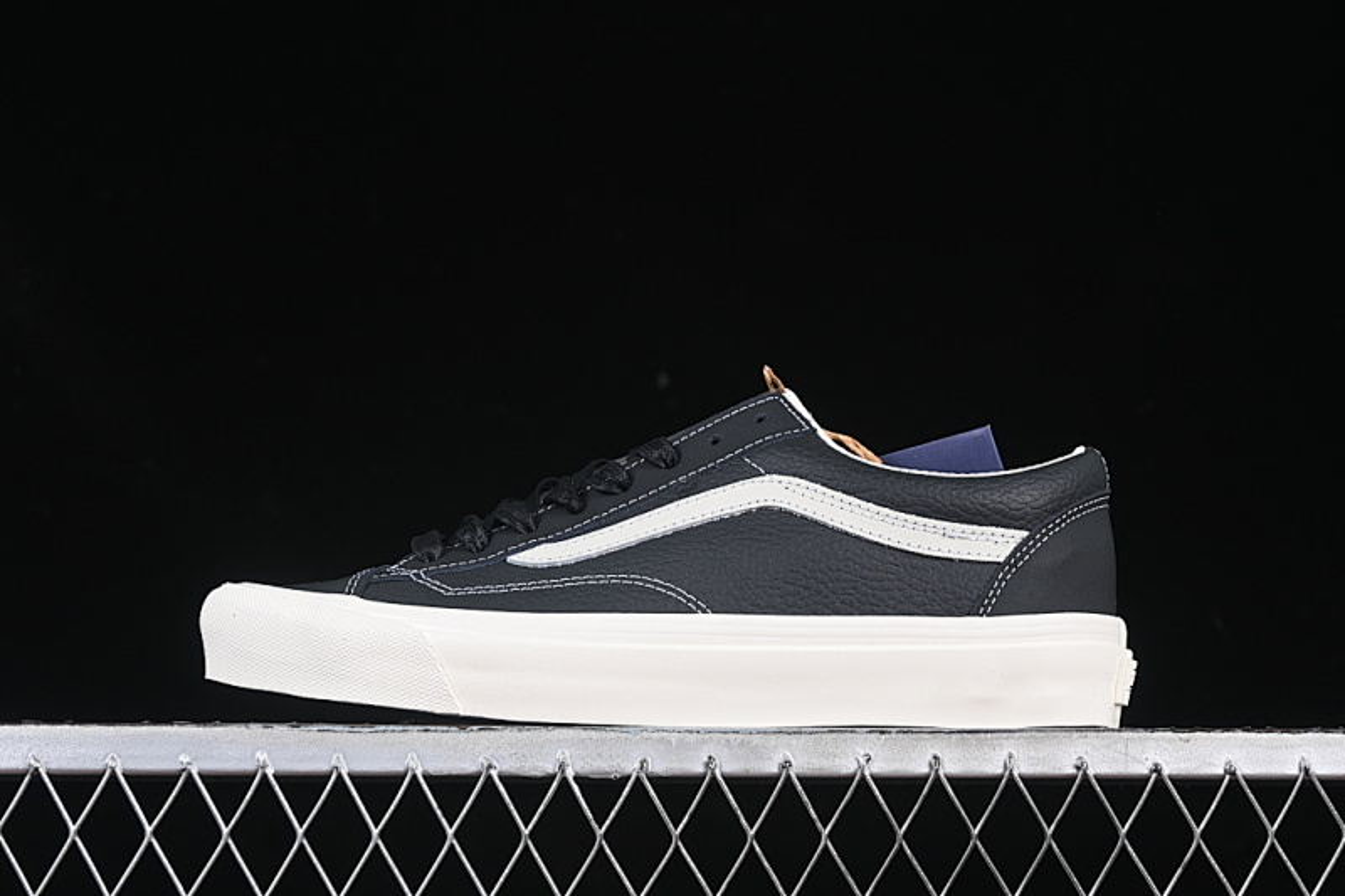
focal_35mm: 75
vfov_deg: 18.2
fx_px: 2801
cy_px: 448
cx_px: 672
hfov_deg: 27.0
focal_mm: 50
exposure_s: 1/60
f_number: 6.3
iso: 160
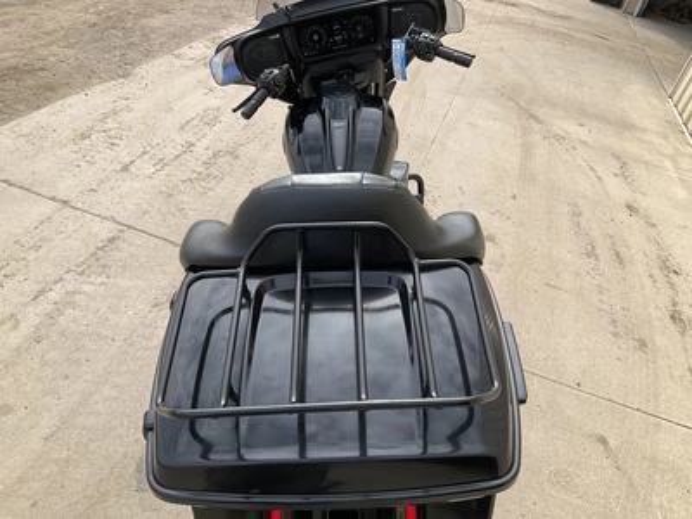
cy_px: 260
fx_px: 580
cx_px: 346
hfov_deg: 61.7
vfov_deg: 48.2
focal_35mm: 29
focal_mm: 3
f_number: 1.8
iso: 25
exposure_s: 1/1311
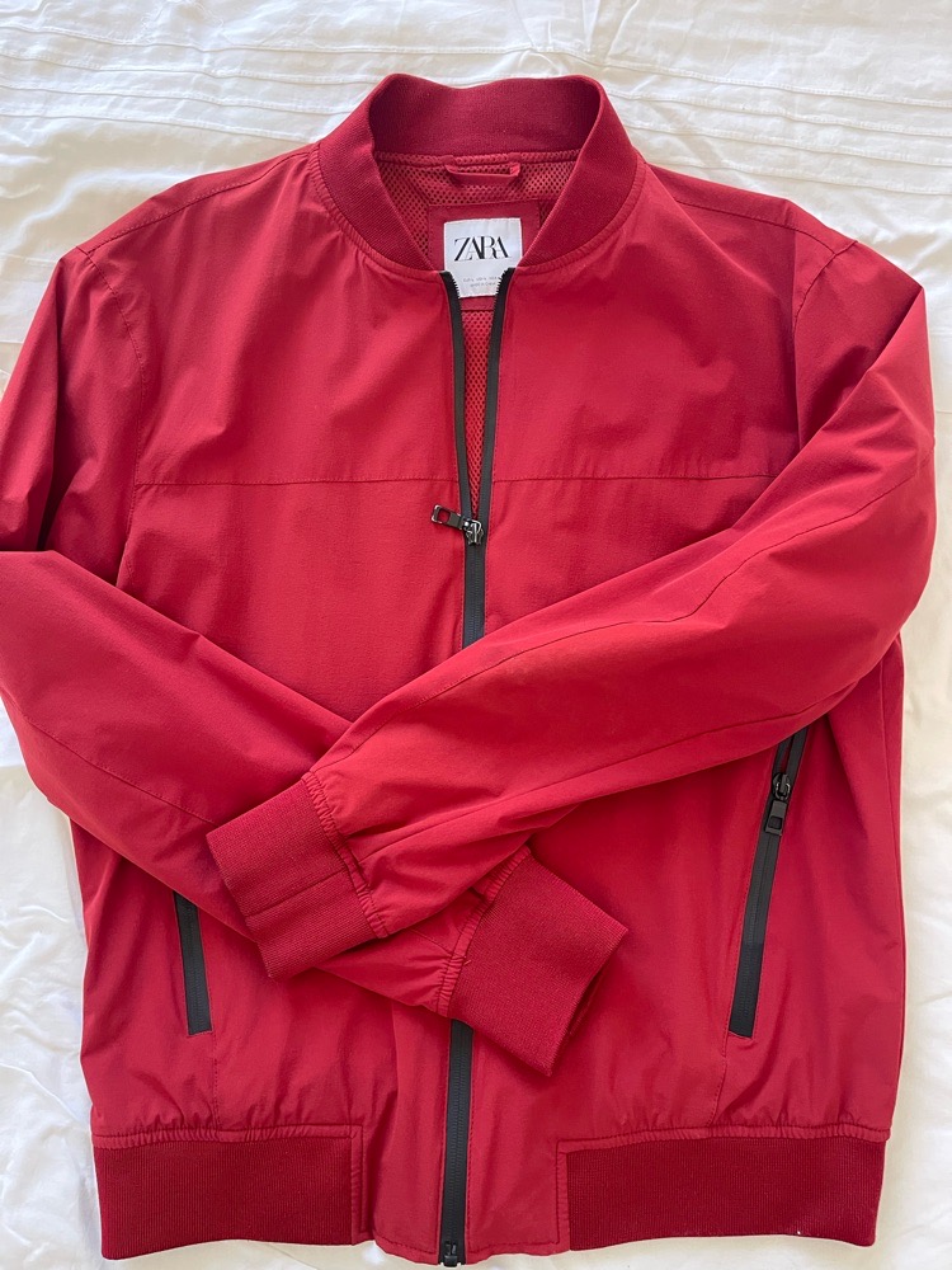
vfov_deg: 69.4
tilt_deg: -85.7
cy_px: 635
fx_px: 917
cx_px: 476
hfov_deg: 54.9
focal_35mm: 25
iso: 500
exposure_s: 1/57
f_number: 1.6
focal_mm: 5.1
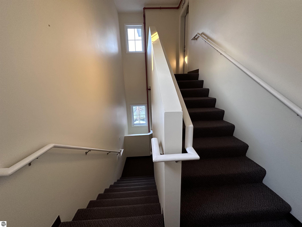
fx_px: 122
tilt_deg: -13.2
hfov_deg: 102.1
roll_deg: +1.6
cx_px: 151
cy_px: 114
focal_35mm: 14
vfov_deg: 85.7
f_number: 2.2
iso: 400
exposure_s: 1/60
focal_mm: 2.22
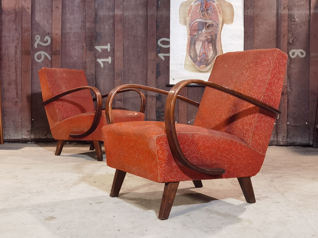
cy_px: 119
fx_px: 423
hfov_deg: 41.2
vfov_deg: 31.5
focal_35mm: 46
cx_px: 159
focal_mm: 6.71
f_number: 1.9
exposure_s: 1/50
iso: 250
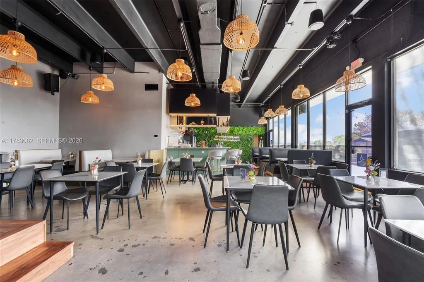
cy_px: 141
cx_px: 212
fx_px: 188
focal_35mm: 16
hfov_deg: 96.8
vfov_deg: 73.7
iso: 250
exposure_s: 1/4
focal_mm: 16
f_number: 14
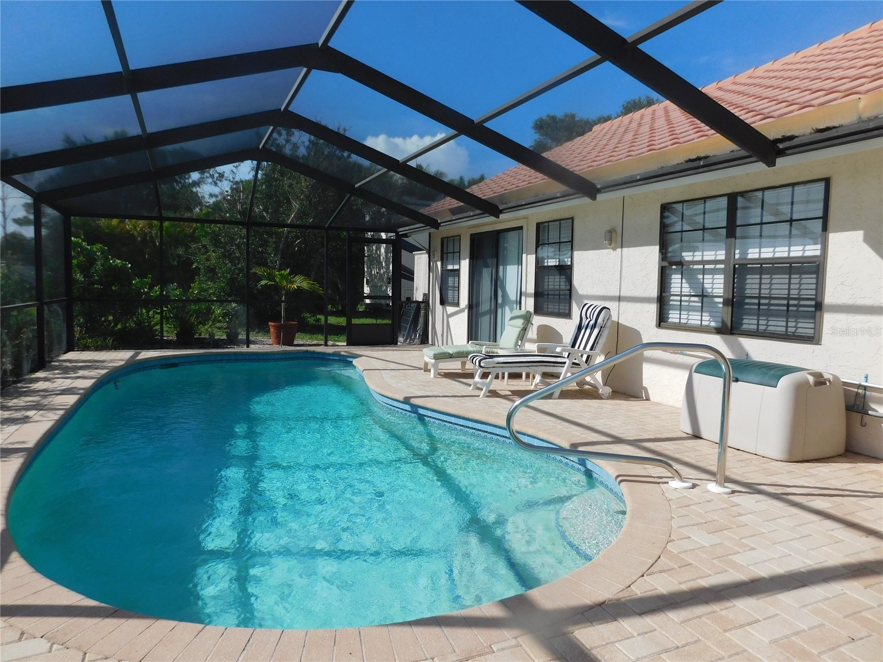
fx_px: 587
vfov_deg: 58.9
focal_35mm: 23
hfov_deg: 73.9
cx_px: 442
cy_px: 331
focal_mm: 4
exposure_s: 1/400
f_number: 6
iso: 125
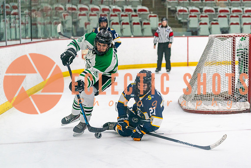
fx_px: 694
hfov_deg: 20.5
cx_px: 145
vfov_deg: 13.8
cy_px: 97
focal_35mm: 100
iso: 4000
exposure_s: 1/1600
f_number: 2.8
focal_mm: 86
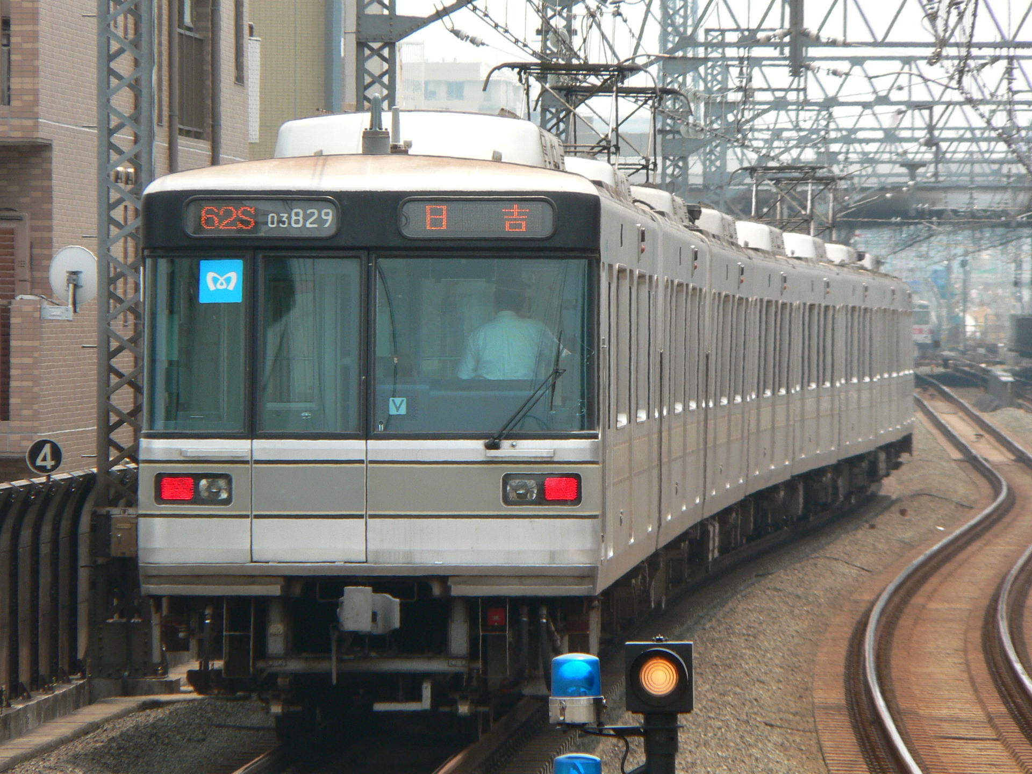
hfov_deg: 4.6
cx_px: 516
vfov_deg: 3.4
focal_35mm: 432
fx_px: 12879
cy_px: 387
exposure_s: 1/125
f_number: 8
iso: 80
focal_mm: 72
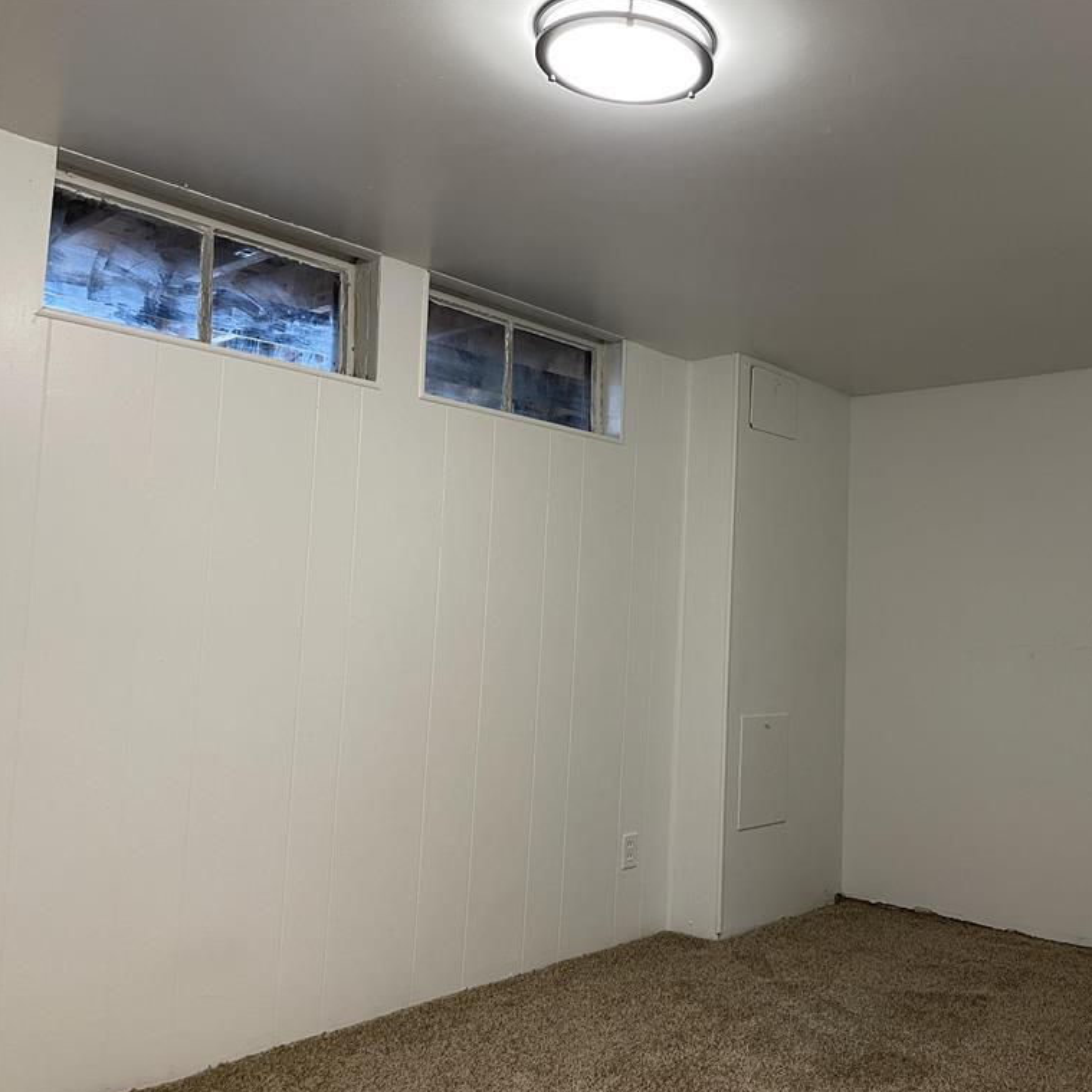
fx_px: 1106
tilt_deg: +4.3
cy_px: 547
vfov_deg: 52.5
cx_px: 731
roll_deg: -1.6
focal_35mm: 31
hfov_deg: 51.5
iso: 160
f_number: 1.6
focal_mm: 4.2
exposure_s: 1/60
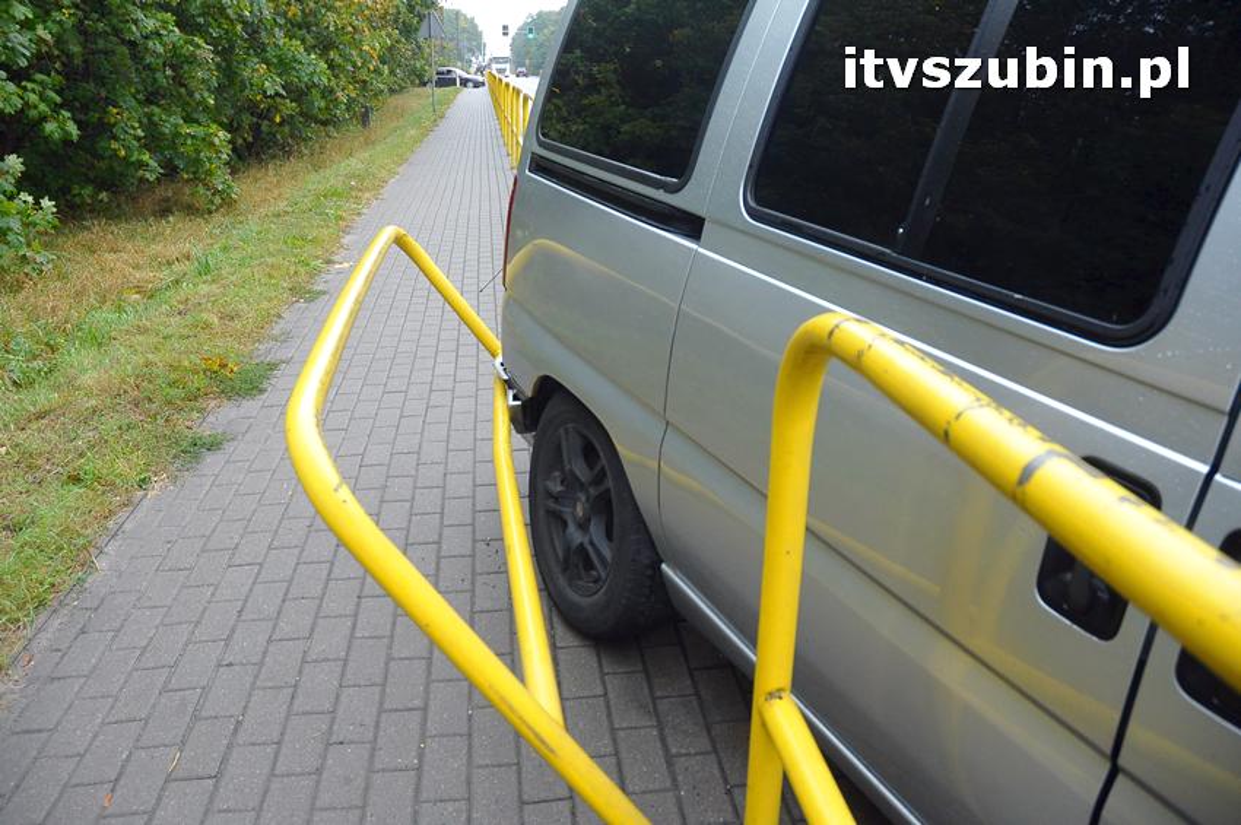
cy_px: 412
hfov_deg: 67.4
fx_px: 930
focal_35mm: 27
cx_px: 620
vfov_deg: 47.8
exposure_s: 1/100
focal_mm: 18
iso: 1000
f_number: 5
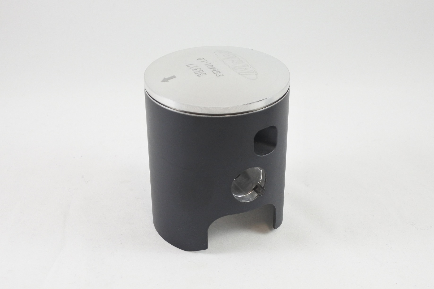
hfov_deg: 46.4
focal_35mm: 42
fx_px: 506
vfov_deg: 31.9
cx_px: 217
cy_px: 144
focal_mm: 15.7
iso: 560
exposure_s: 1/125
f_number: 4.2
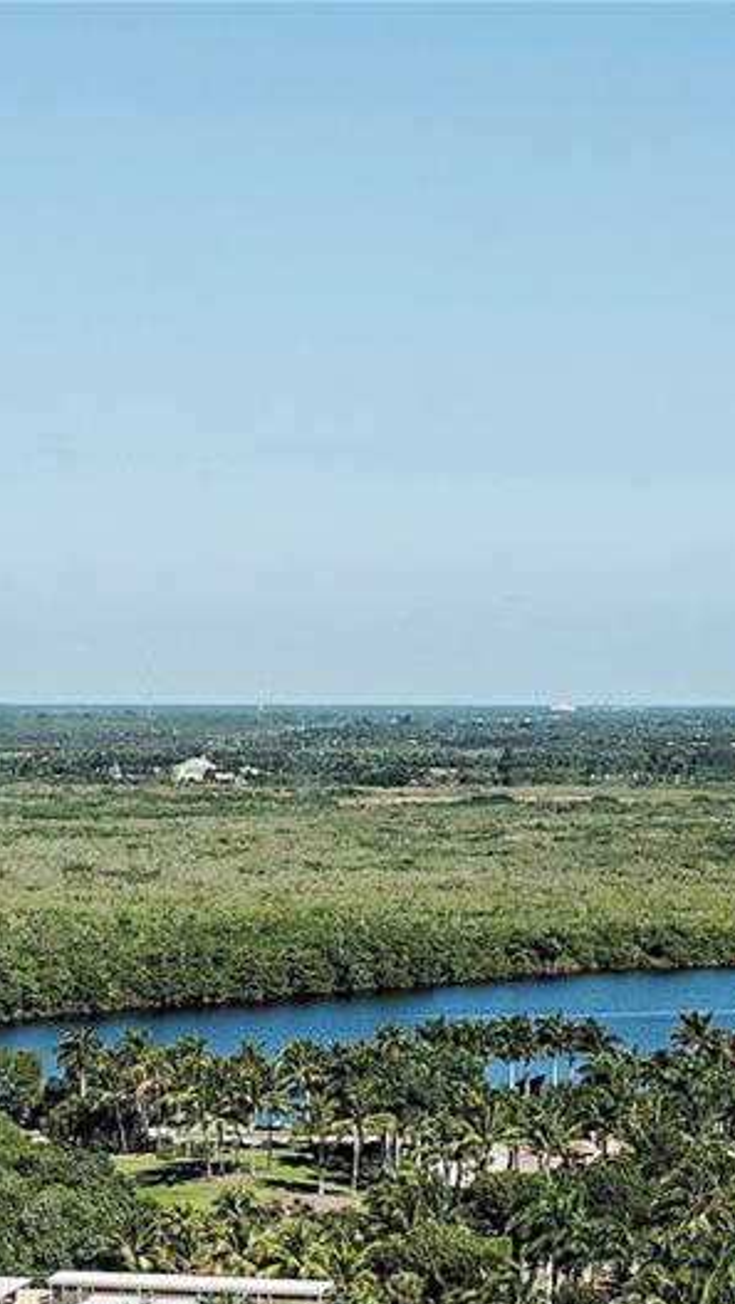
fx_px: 2041
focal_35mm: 59
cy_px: 843
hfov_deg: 18.5
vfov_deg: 35.2
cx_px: -299
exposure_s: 1/160
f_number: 9
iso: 100
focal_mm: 29
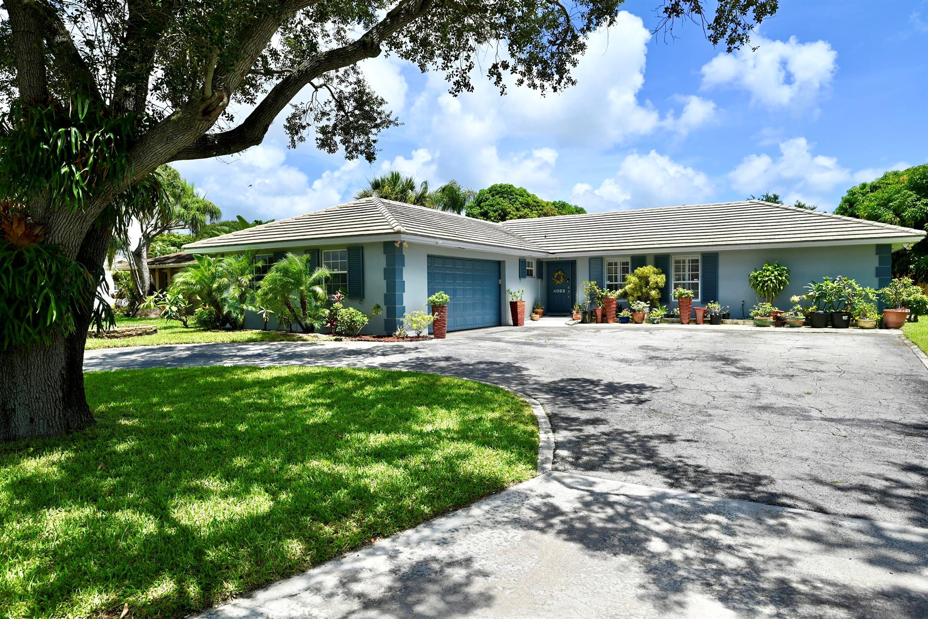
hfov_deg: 79.9
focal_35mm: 22
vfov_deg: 58.4
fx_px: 554
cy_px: 310
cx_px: 464
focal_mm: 21.5
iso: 100
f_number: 7.1
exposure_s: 1/400
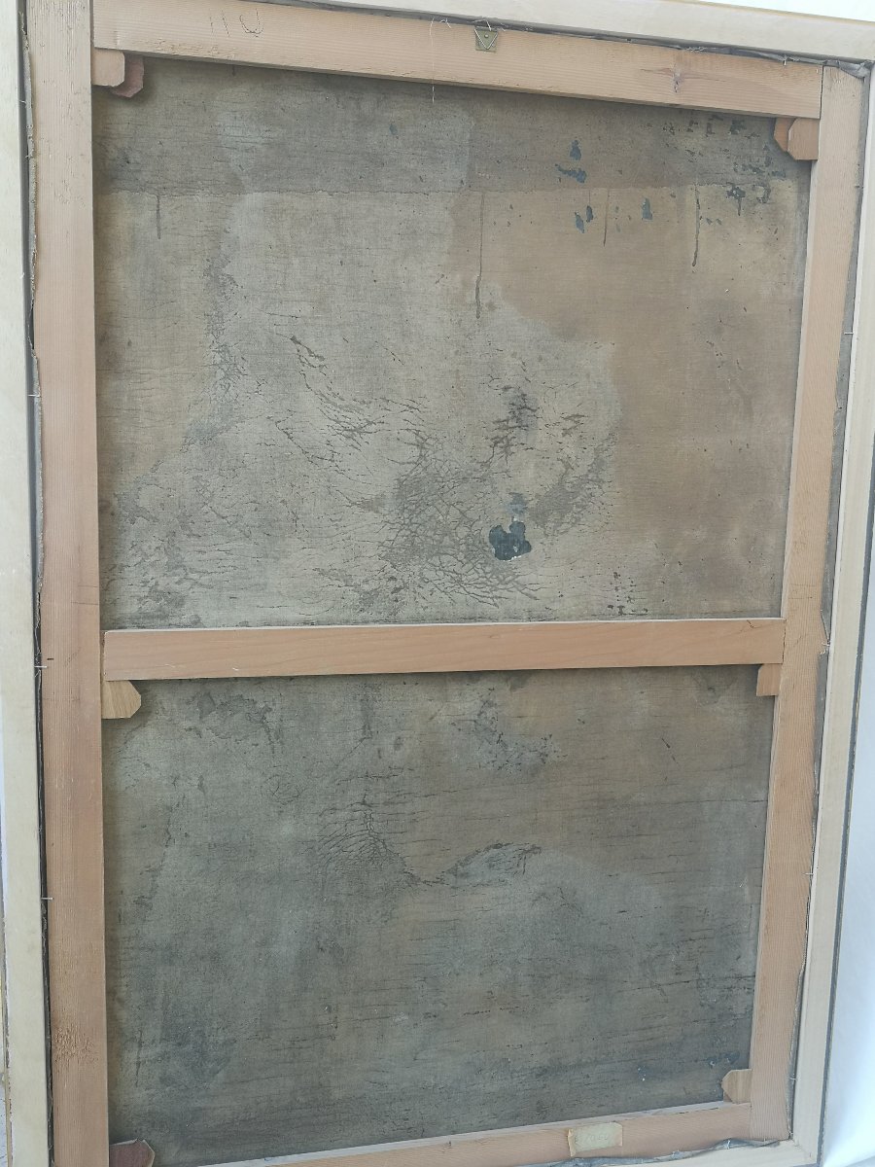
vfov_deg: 56.8
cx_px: 438
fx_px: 1078
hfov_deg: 44.2
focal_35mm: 32
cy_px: 584
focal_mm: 5.58
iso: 80
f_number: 1.8
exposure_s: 1/120
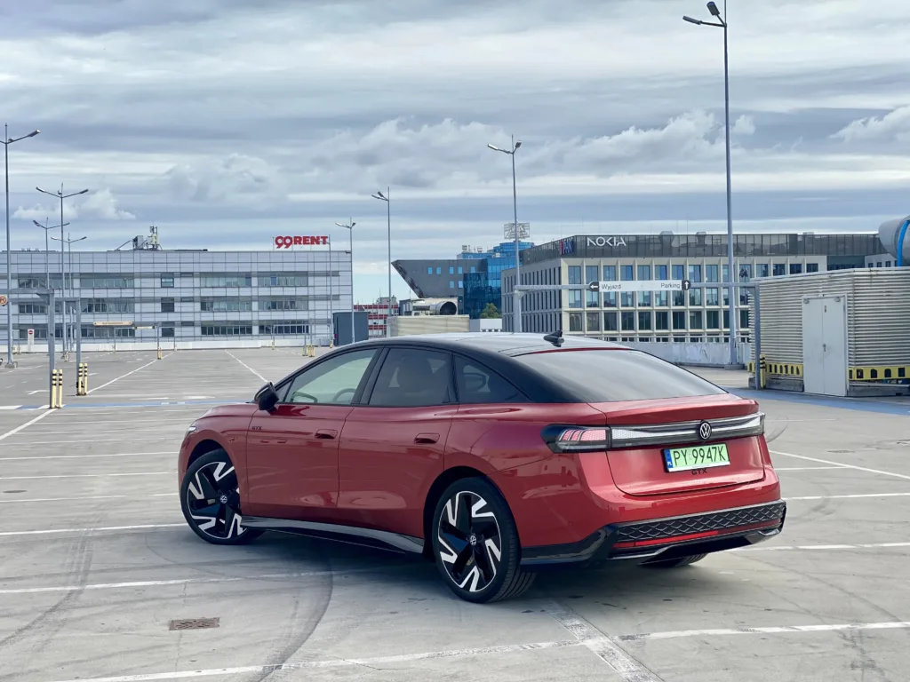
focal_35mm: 52
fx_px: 1367
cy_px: 341
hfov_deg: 36.8
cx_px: 455
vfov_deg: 28.0
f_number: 2
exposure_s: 1/331
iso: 20
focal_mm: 6
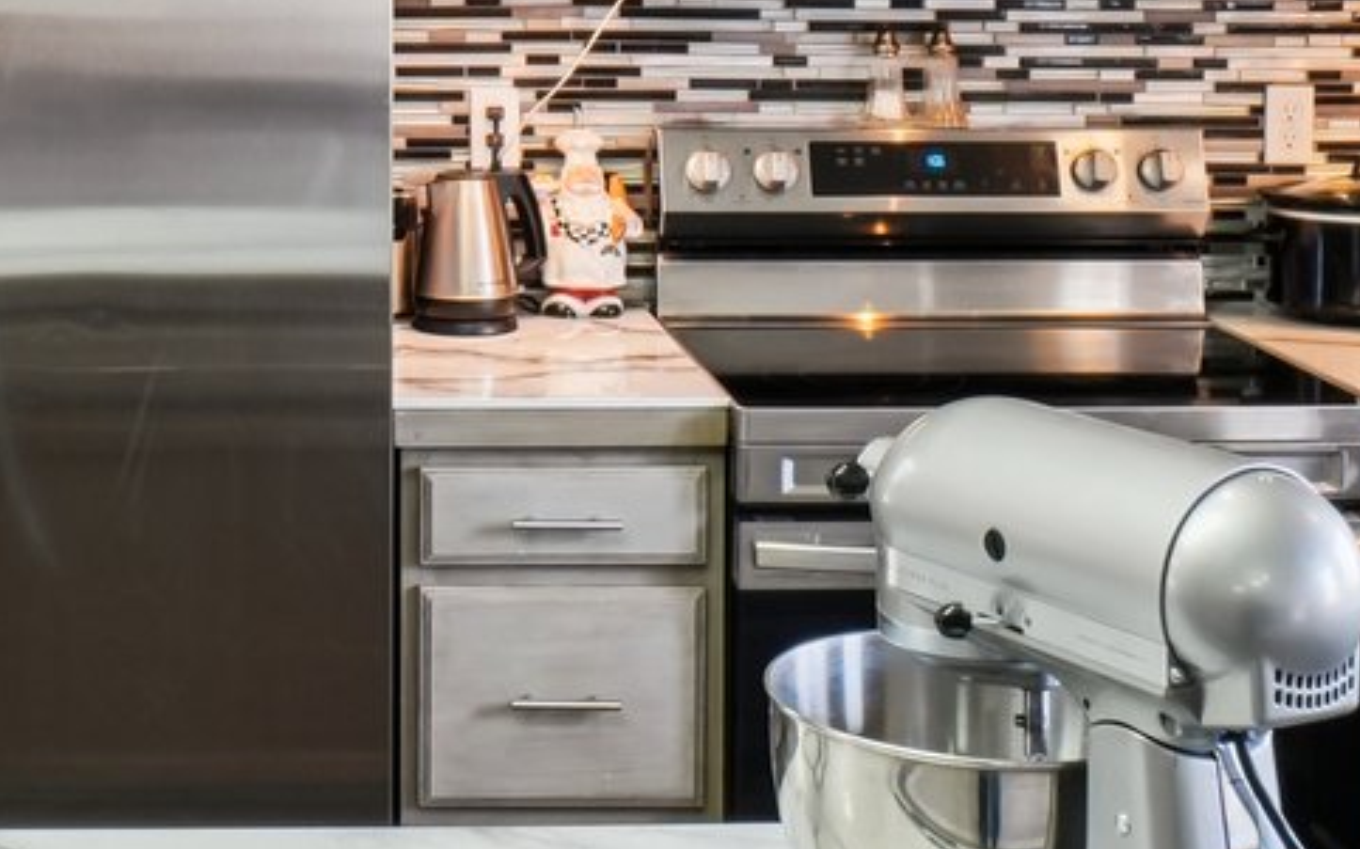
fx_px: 2409
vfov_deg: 19.3
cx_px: 257
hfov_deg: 30.7
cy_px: -35
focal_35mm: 65
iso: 400
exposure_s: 1/20
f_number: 8
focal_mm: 10
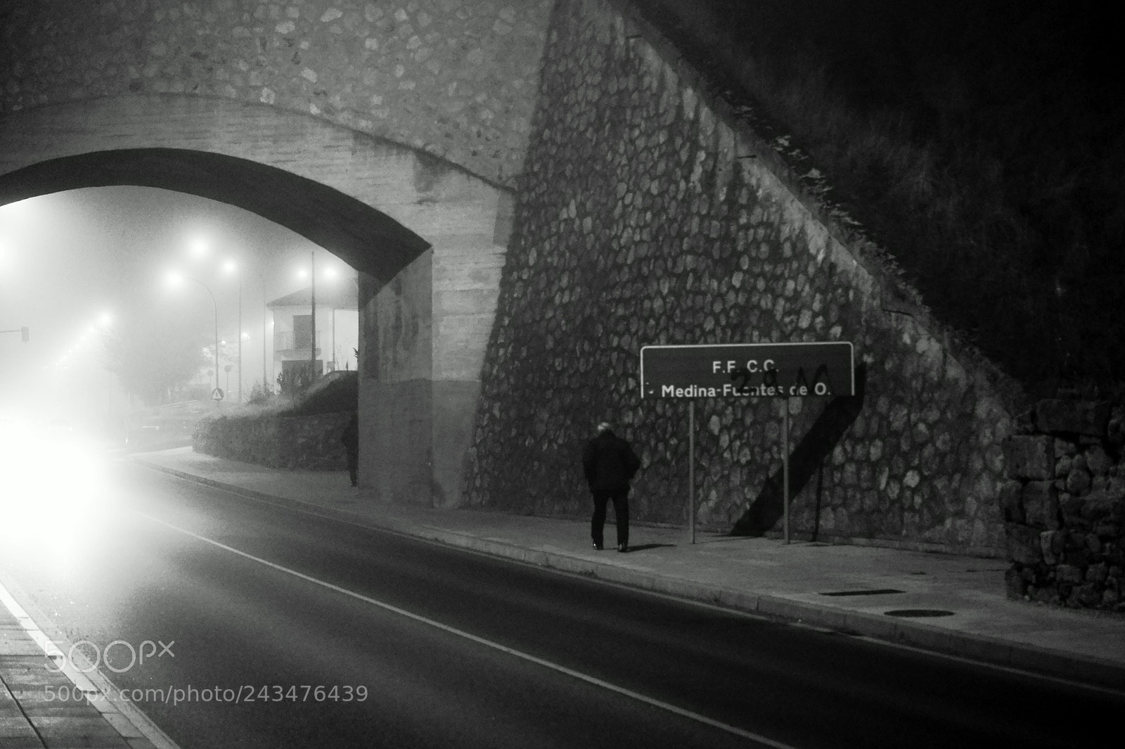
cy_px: 374
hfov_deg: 27.0
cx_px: 562
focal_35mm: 75
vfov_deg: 18.2
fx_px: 2342
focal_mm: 50
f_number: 1.8
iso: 3200
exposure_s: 1/60
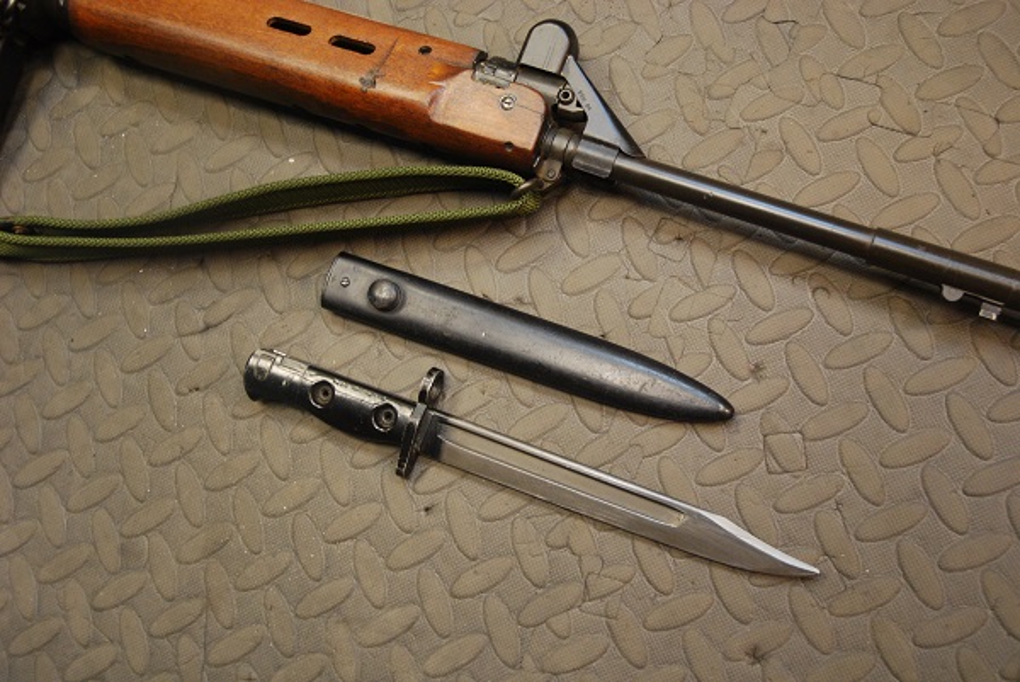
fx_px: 1148
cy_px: 341
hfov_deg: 47.9
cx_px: 510
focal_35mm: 40
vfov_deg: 33.1
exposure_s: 1/30
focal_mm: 27
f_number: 3.8
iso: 800
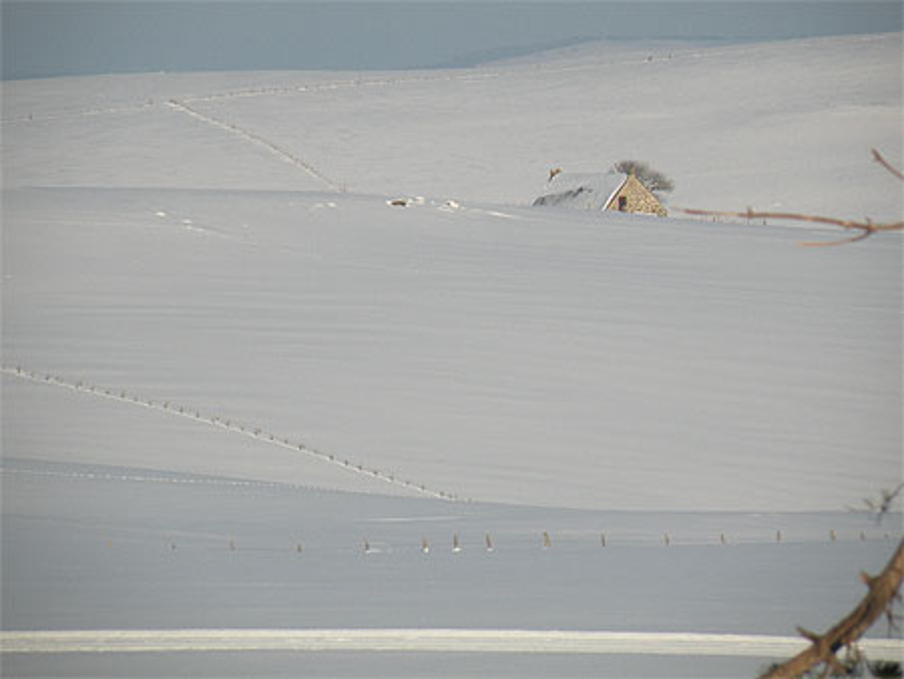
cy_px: 340
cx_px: 452
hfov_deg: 4.1
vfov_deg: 3.1
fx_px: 12699
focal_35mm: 486
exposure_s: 1/463
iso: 64
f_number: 6.3
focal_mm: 84.2
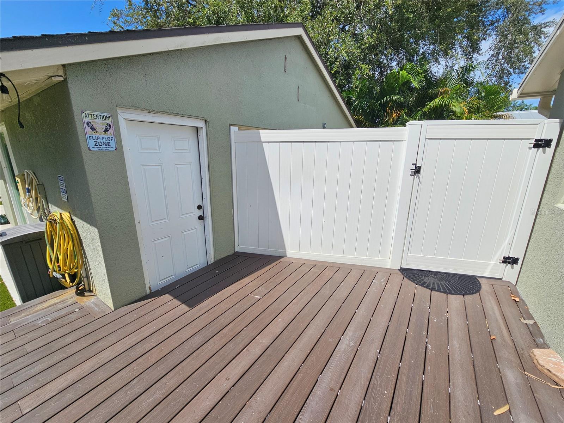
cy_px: 212
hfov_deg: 106.2
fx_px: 212
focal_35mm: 13
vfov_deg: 89.9
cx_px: 282
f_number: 2.2
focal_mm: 2.2
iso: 50
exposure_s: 1/3273
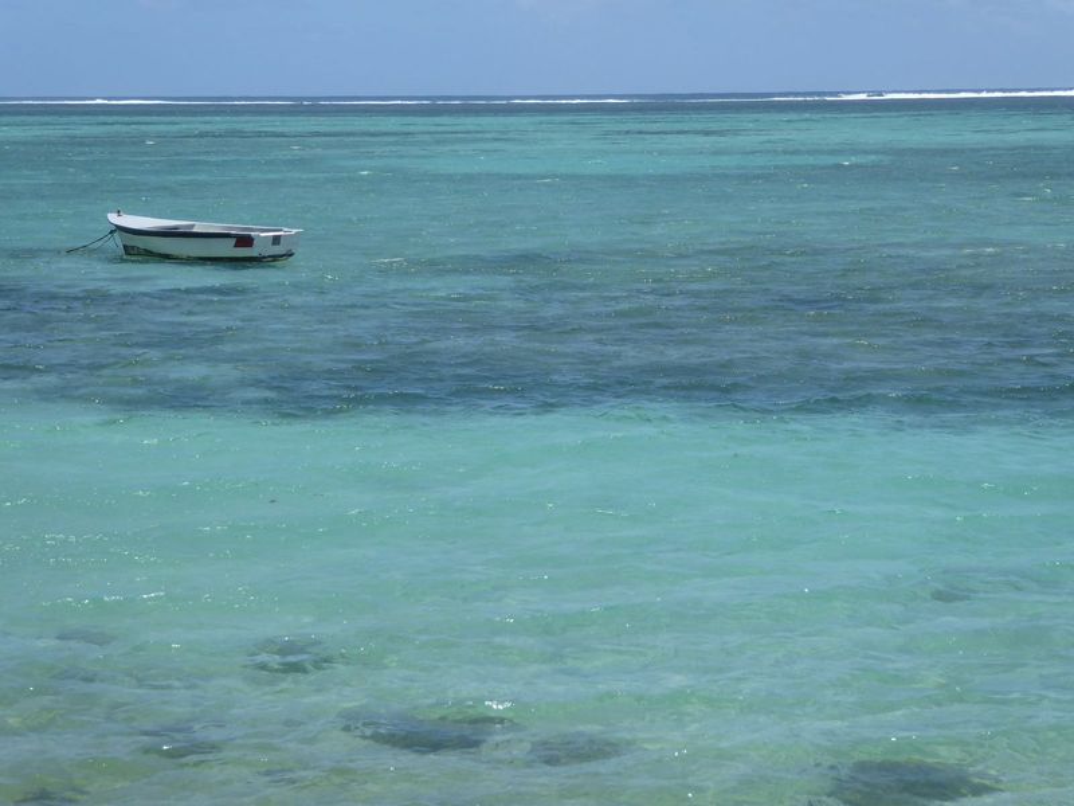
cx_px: 537
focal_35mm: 98
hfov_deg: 20.0
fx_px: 3041
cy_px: 403
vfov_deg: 15.1
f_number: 4.9
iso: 80
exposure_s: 1/500
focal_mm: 16.1
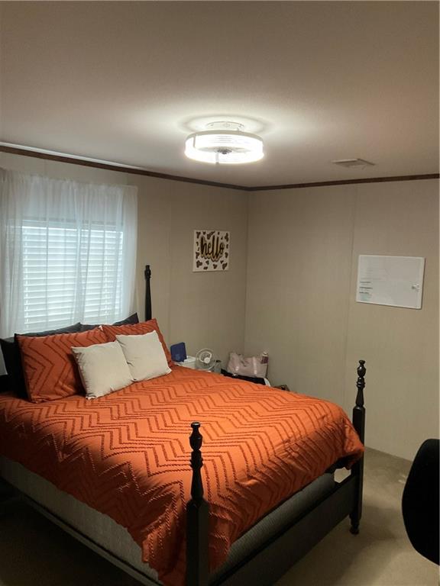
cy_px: 293
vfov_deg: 61.7
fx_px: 491
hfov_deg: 48.2
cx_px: 220
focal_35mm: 29
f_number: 1.8
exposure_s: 1/40
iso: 320
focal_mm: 3
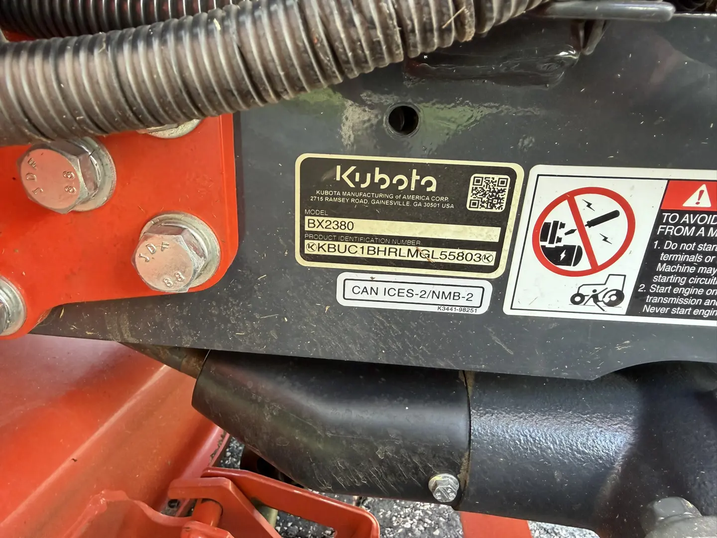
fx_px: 497
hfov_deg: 71.6
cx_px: 358
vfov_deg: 56.8
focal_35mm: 24
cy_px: 269
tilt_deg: -24.3
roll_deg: -2.0
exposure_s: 1/121
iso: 250
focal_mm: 2.22
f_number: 2.2
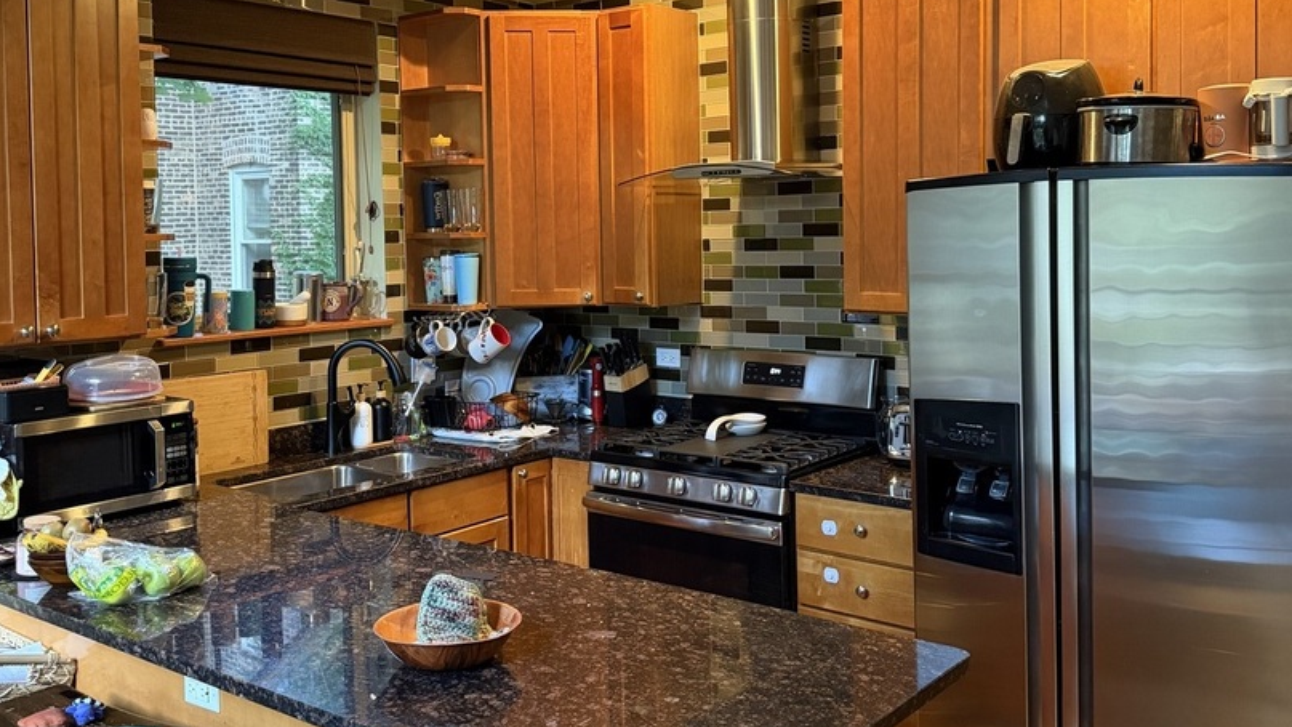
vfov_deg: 33.5
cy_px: 253
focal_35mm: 35
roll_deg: +0.7
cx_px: 645
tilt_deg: -2.3
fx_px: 1199
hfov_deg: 56.6
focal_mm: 6.76
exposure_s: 1/60
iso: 640
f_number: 1.78
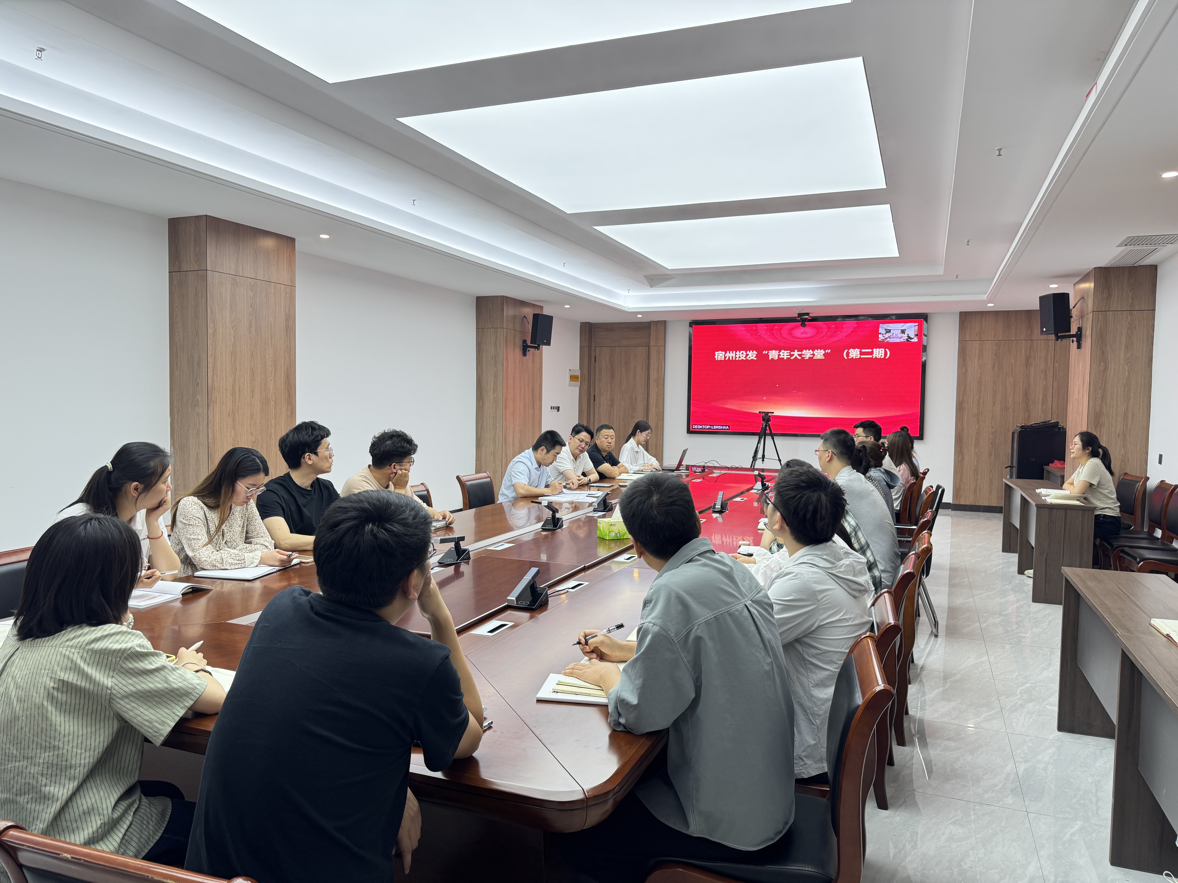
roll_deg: -0.5
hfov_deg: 71.6
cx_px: 589
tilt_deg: -2.0
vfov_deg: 56.8
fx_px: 817
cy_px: 442
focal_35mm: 24
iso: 125
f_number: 1.78
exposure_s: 1/100
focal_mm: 6.76
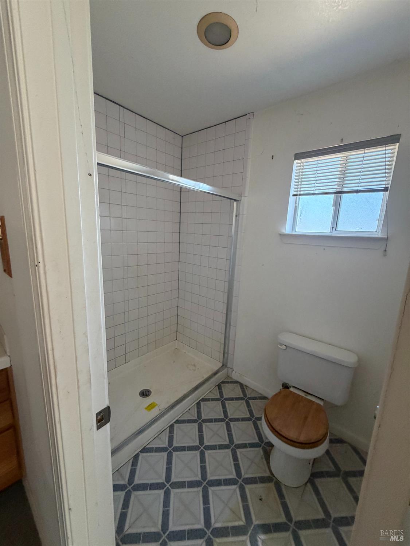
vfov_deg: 102.0
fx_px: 221
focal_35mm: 14
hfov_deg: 85.7
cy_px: 273
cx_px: 205
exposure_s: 1/96
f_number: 2.2
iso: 320
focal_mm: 2.22
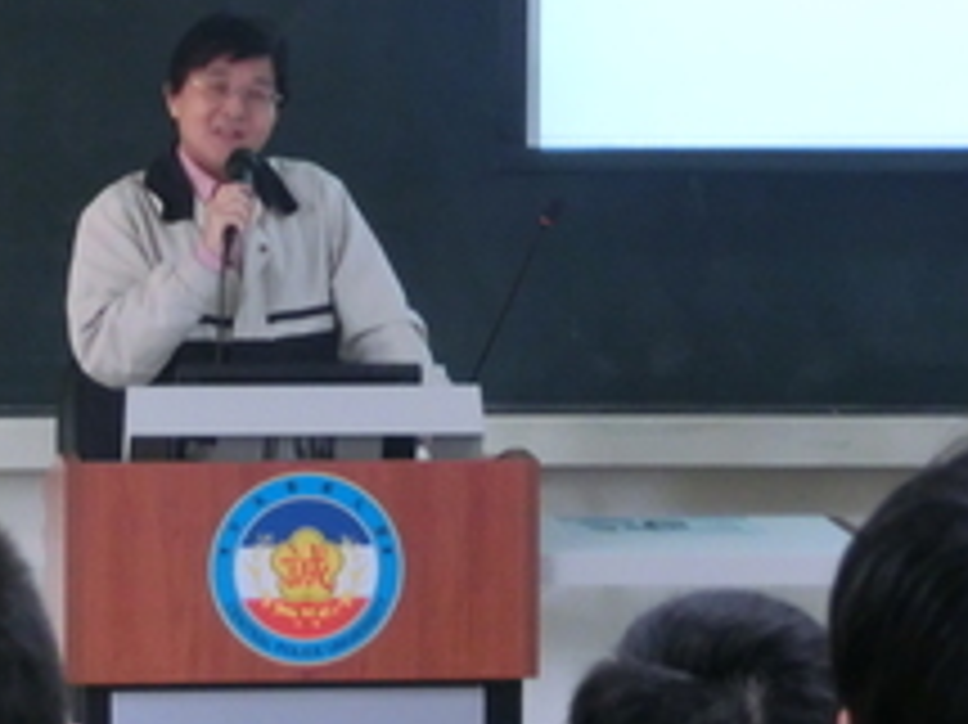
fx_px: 6456
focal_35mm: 231
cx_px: 324
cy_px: 180
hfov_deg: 8.6
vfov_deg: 6.4
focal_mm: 21.94
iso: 800
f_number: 5.7
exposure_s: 1/30
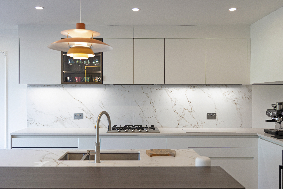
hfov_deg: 54.4
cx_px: 141
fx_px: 275
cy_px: 95
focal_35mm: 35
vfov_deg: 37.9
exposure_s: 1/40
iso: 125
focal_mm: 34
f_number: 4
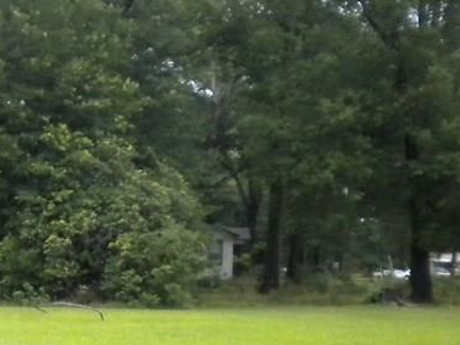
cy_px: 312
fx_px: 1263
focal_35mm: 95
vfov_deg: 15.4
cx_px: -113
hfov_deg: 19.3
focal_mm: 6.3
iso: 400
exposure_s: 1/528
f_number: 3.1
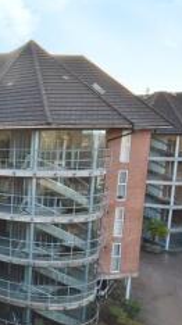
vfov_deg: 61.0
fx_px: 276
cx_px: -115
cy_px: 172
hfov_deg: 24.5
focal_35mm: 32
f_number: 7.1
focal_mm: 10
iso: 400
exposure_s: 1/200
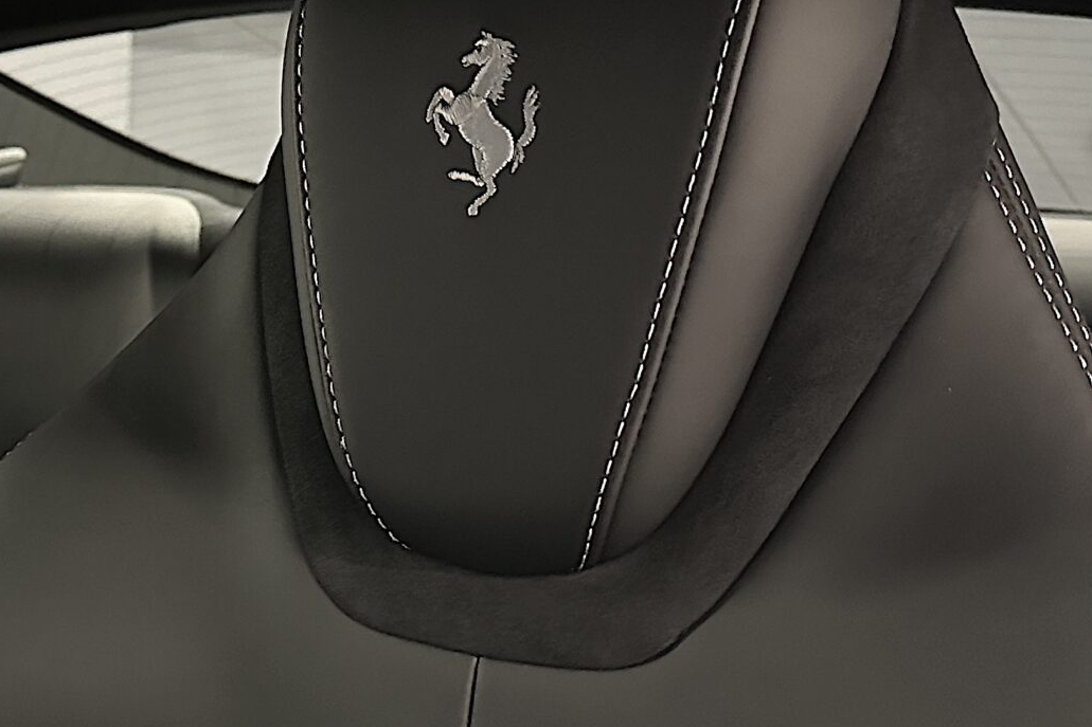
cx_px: 37
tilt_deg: -13.3
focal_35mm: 62
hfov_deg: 30.4
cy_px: 582
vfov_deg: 21.6
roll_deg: -0.7
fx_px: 1880
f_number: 1.78
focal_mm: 6.86
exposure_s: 1/25
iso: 1600
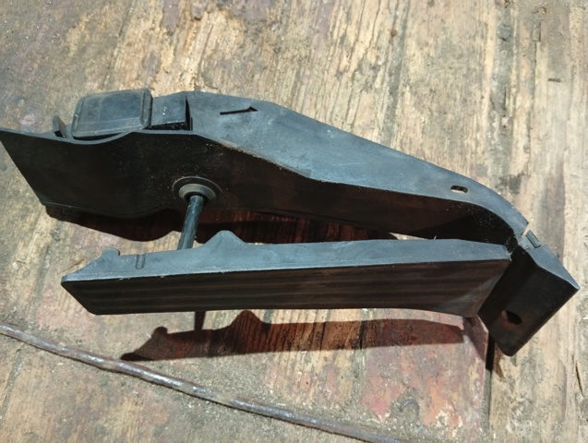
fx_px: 442
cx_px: 294
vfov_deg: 53.2
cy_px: 222
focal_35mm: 26
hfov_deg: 67.2
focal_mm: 3.96
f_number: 1.8
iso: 2119
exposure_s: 1/16.7
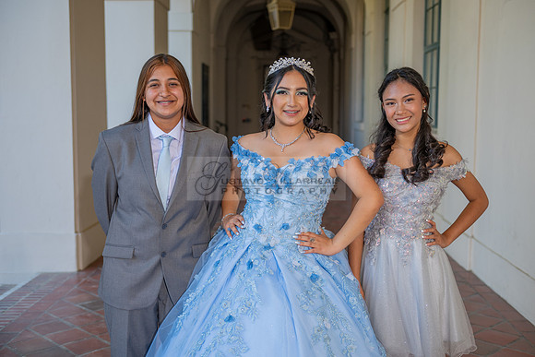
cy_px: 178
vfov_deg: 29.9
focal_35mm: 45
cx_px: 268
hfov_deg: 43.6
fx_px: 669
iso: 200
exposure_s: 1/200
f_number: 3.2
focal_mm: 45
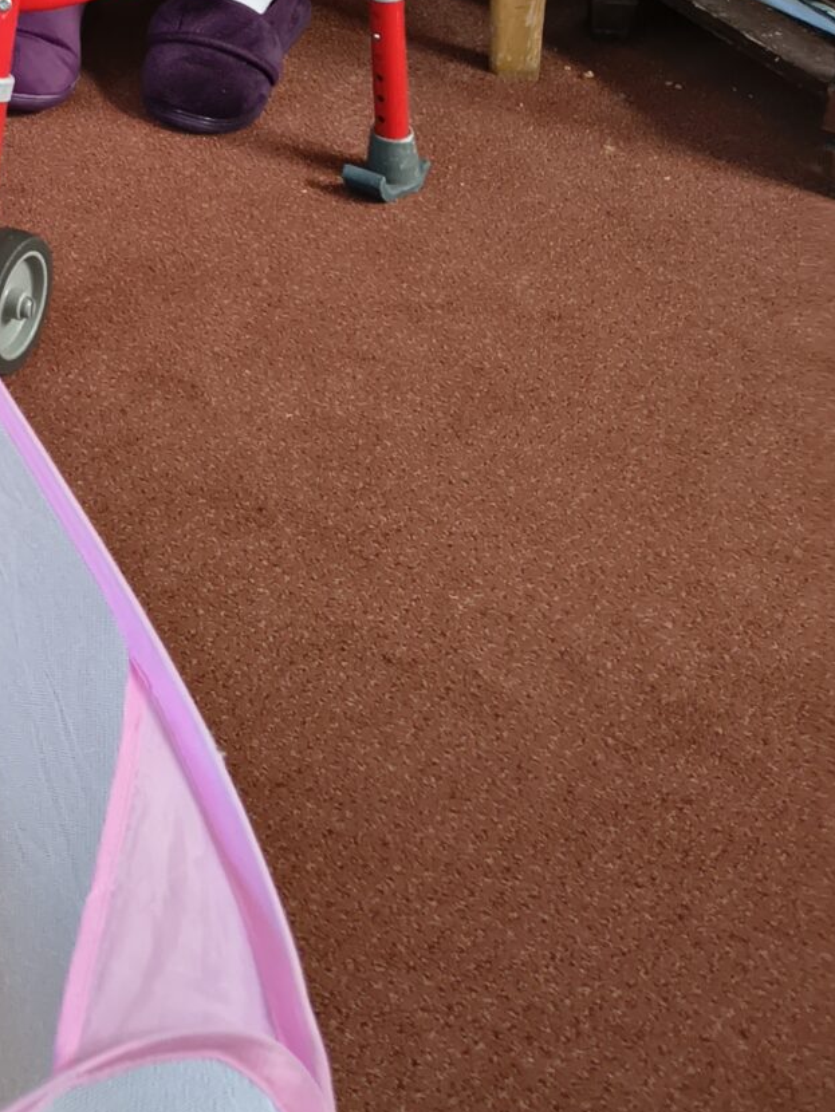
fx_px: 2379
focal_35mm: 74
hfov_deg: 17.7
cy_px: -316
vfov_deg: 23.4
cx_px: -440
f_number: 1.8
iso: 728
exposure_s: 1/100
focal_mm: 5.56
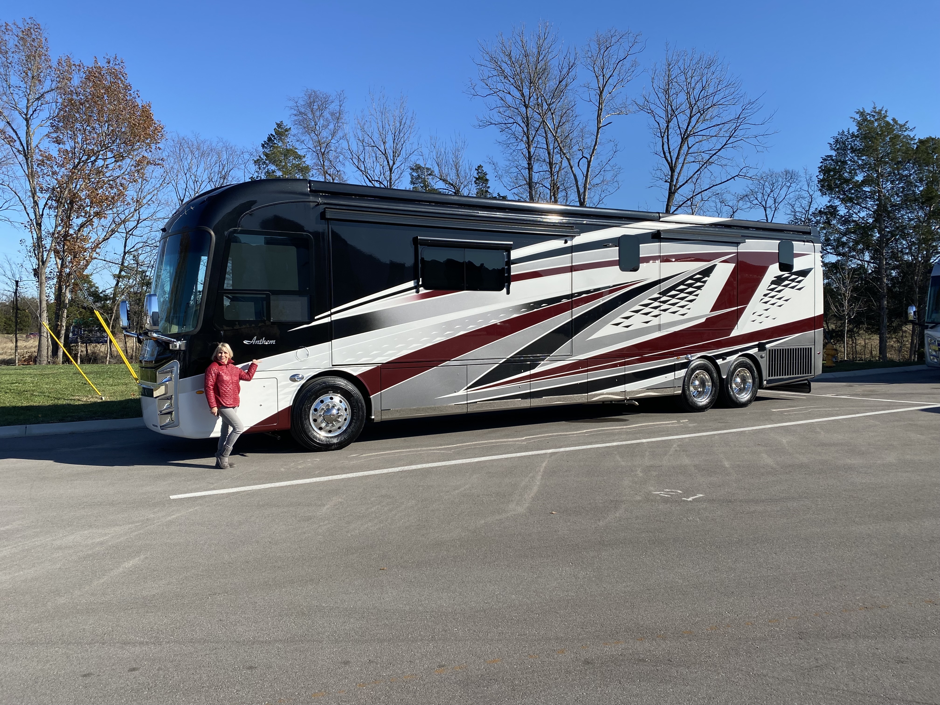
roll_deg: +0.3
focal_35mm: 26
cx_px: 470
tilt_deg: -3.7
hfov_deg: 67.3
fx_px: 706
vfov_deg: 53.1
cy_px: 352
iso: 32
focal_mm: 4.25
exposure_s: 1/2817
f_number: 1.8
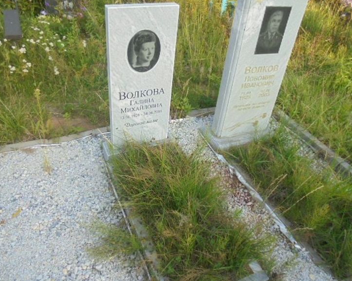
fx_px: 292
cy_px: 141
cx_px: 164
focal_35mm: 28
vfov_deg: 51.5
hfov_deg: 62.1
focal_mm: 4.6
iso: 100
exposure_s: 1/200
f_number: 3.5
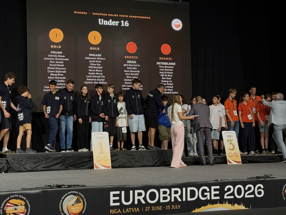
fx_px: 446
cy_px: 101
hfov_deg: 35.5
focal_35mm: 54
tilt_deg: +5.5
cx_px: 127
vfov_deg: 27.0
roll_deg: -1.1
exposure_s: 1/50
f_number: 1.78
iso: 100
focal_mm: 6.76
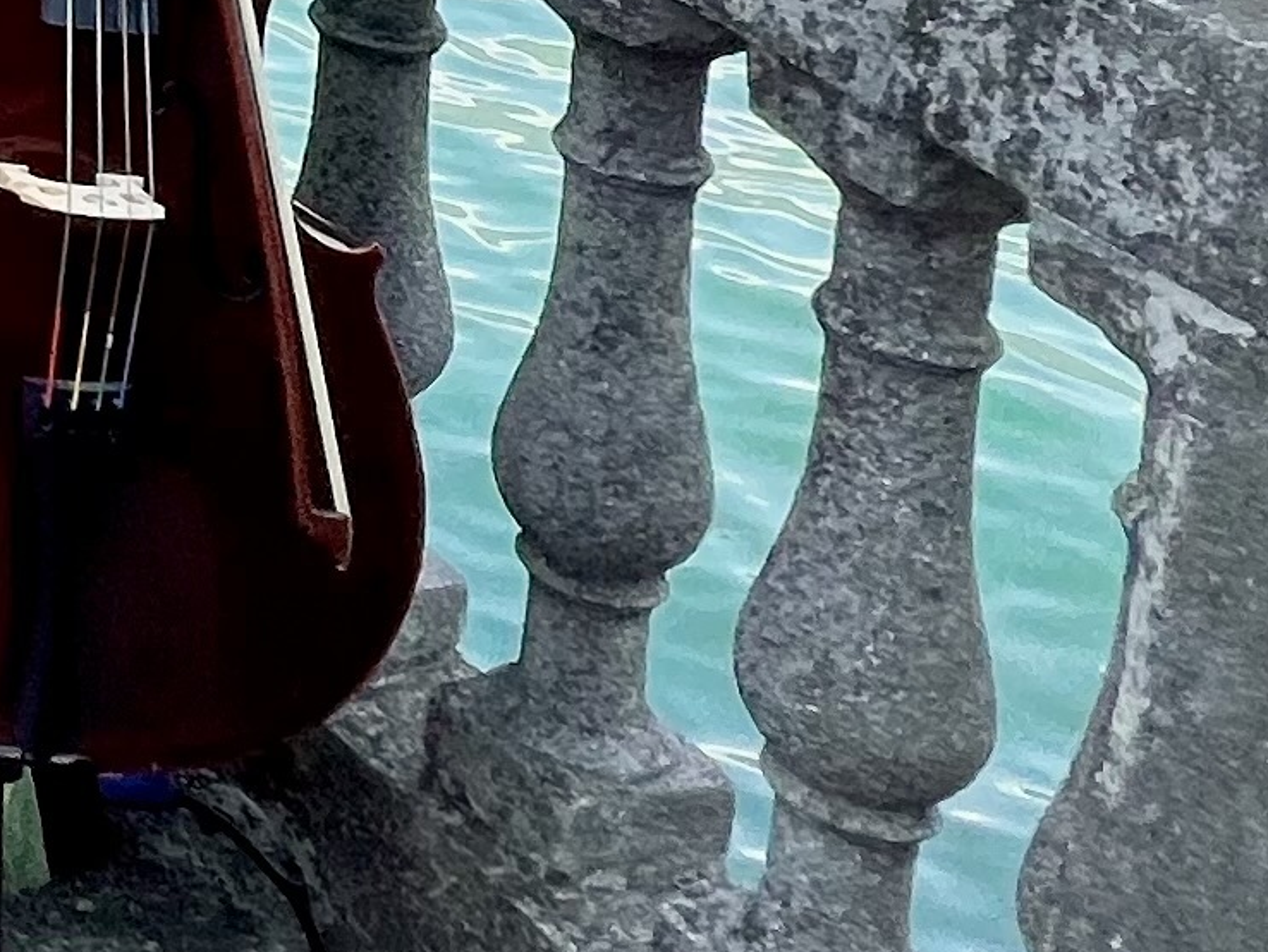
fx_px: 2602
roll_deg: -0.8
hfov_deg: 18.5
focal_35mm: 71
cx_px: -1239
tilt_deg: -9.0
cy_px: -768
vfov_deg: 17.0
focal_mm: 1.57
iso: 32
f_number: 1.8
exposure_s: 1/394
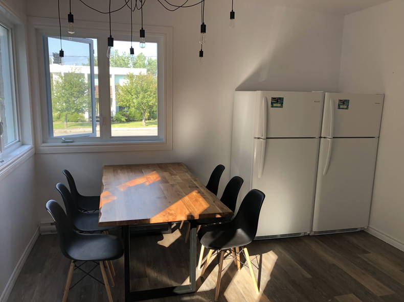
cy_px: 151
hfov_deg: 63.5
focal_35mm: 28
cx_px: 202
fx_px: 327
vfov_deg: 49.7
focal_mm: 3.99
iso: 32
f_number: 1.8
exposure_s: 1/120
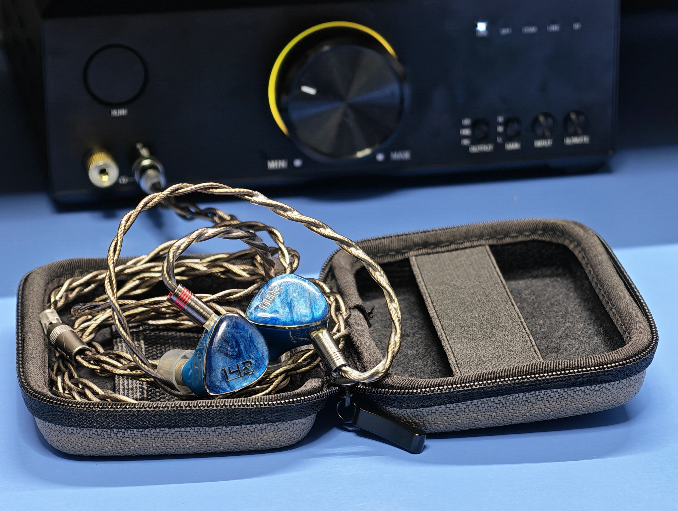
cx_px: 339
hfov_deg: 13.8
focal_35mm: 143
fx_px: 2805
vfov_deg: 10.4
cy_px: 256
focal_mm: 22.48
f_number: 2.6
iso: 500
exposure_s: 1/19
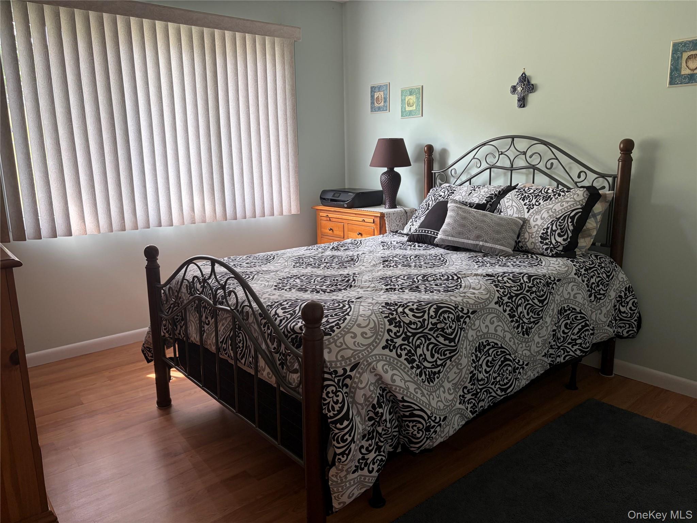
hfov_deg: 67.3
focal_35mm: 26
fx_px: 524
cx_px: 348
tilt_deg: -10.9
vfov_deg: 53.1
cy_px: 262
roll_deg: +1.8
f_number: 1.6
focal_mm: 5.96
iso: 80
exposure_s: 1/60
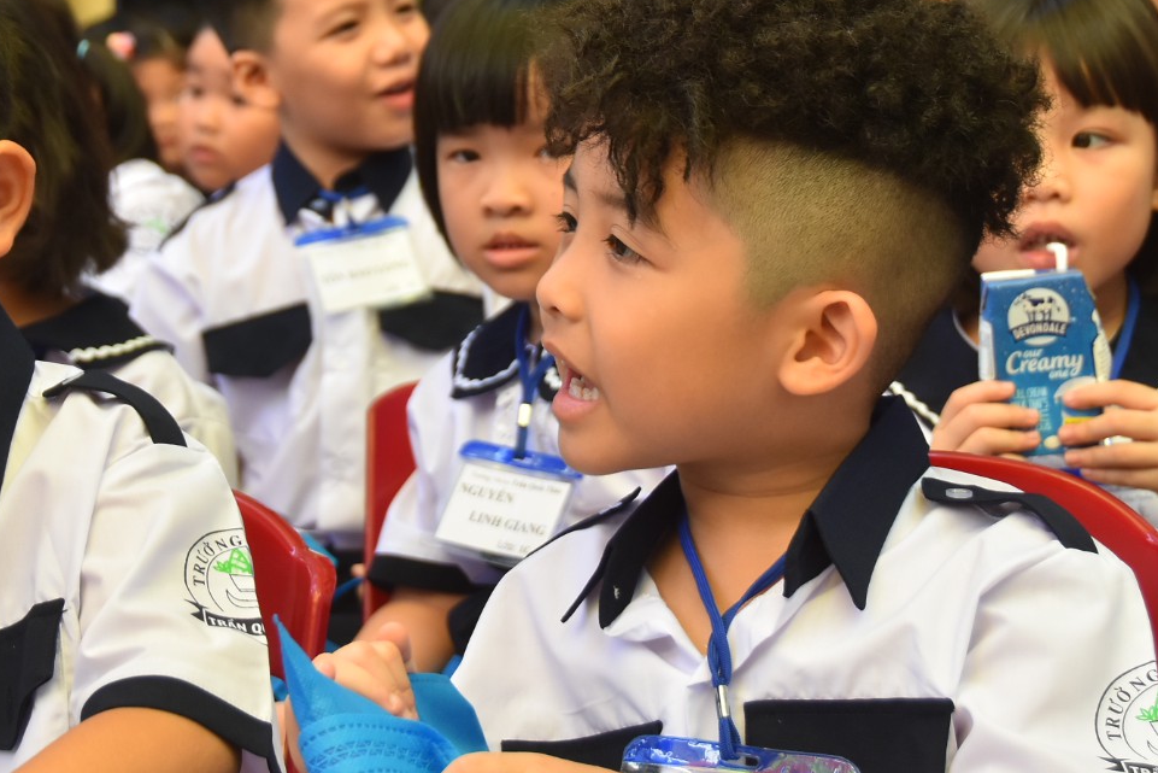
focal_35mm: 91
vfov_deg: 15.0
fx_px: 2927
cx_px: 558
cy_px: 228
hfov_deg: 22.4
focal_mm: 36
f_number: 4.2
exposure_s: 1/250
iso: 560
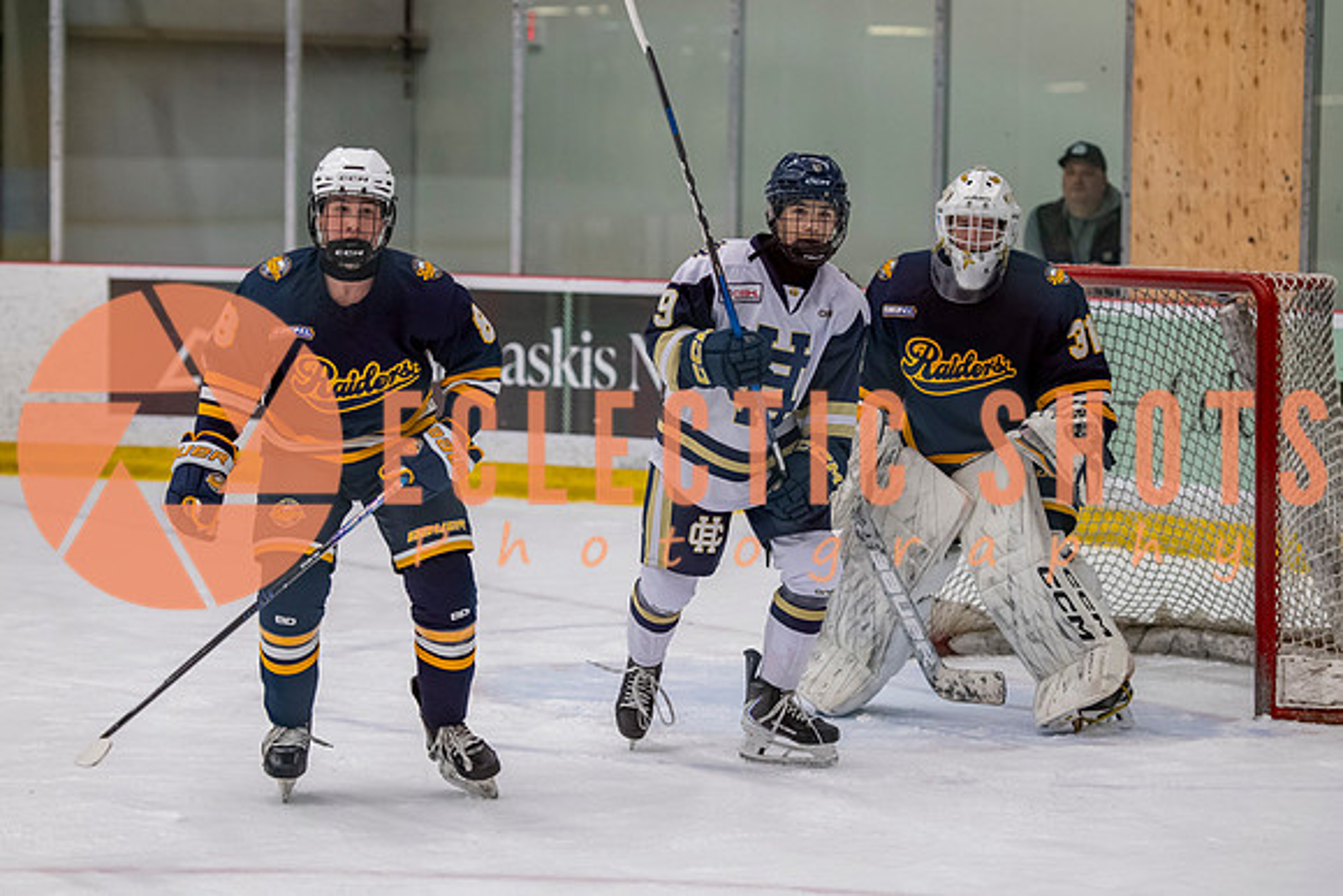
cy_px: 467
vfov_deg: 9.7
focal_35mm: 141
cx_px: 597
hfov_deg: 14.5
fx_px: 5262
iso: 2000
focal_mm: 105
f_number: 3.2
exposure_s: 1/640
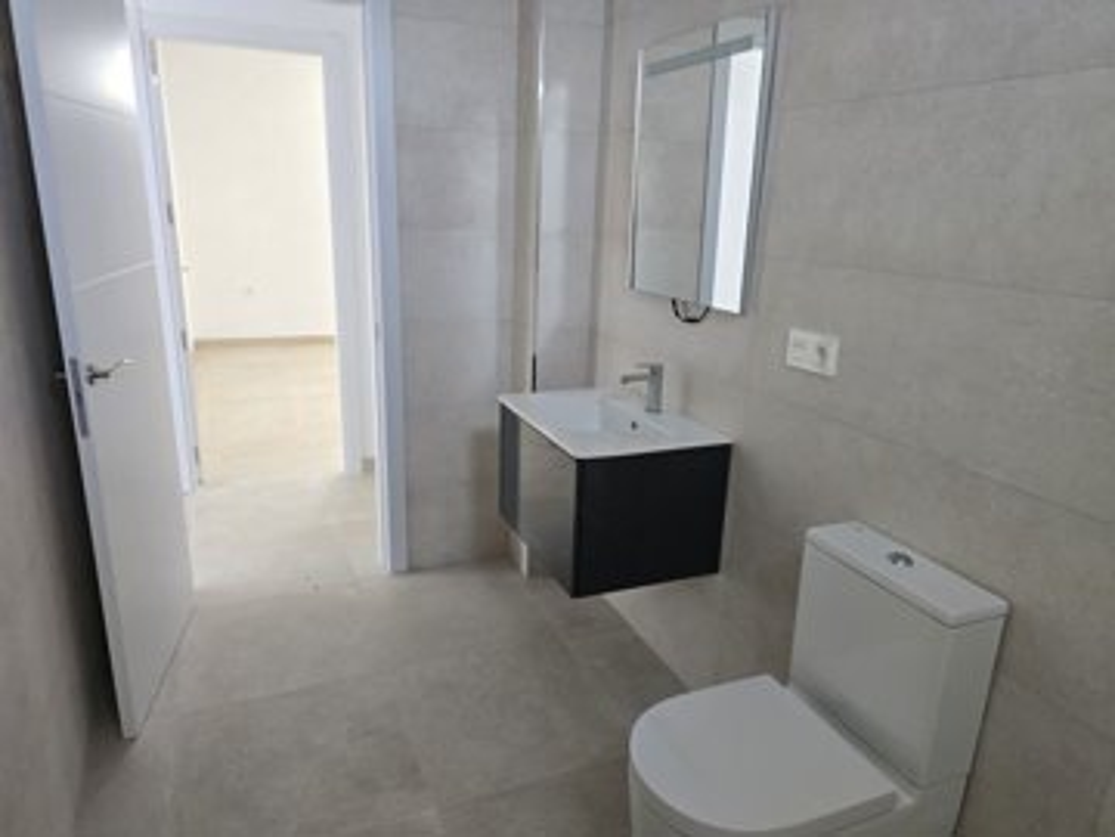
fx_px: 741
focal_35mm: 23
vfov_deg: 58.9
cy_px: 418
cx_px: 558
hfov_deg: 73.9
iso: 640
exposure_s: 1/120
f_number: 1.7
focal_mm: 6.3
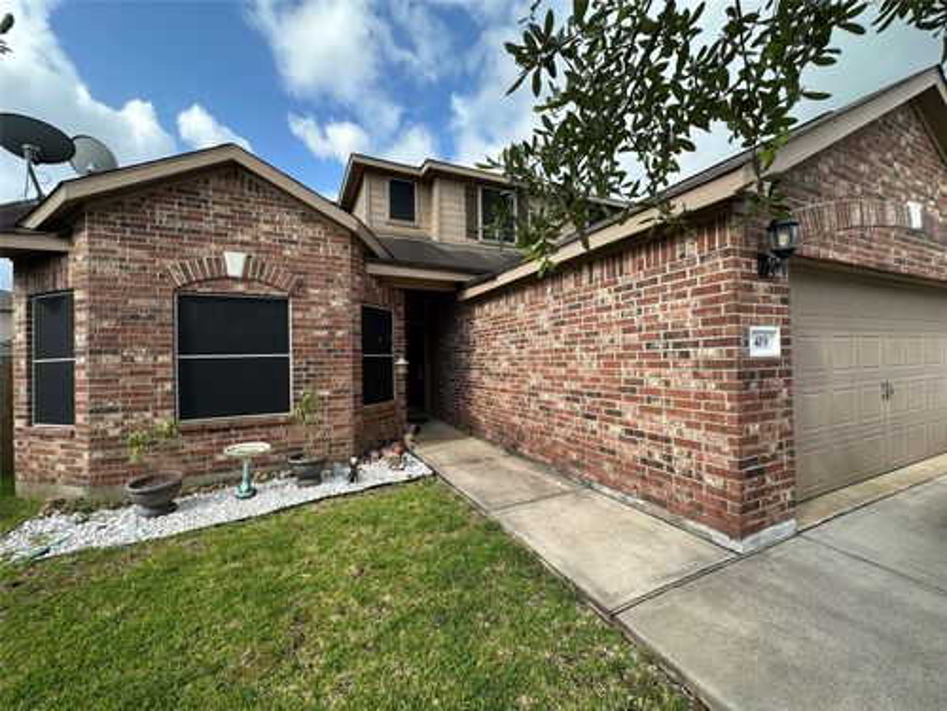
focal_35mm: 14
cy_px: 356
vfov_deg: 85.7
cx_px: 474
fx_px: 383
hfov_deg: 102.1
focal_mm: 2.22
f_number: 2.2
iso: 40
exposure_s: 1/575
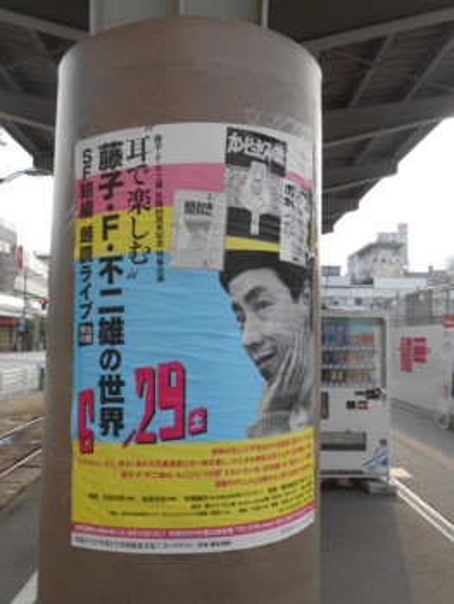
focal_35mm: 34
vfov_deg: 53.9
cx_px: 227
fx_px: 594
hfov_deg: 41.8
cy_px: 302
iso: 80
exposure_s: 1/160
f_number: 3.9
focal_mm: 6
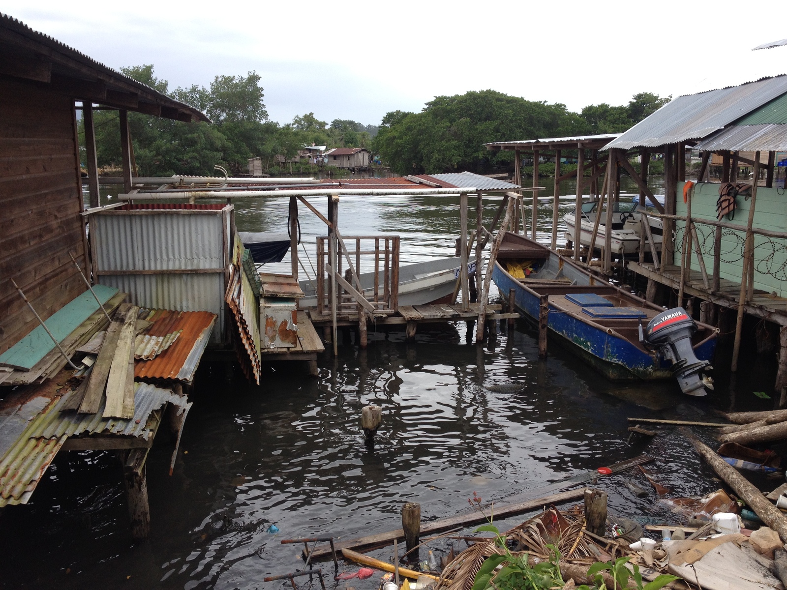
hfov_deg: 52.6
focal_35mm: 35
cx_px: 394
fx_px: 796
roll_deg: +1.2
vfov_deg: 40.7
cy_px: 295
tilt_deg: -13.9
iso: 50
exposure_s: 1/657
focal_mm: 4.28
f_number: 2.4
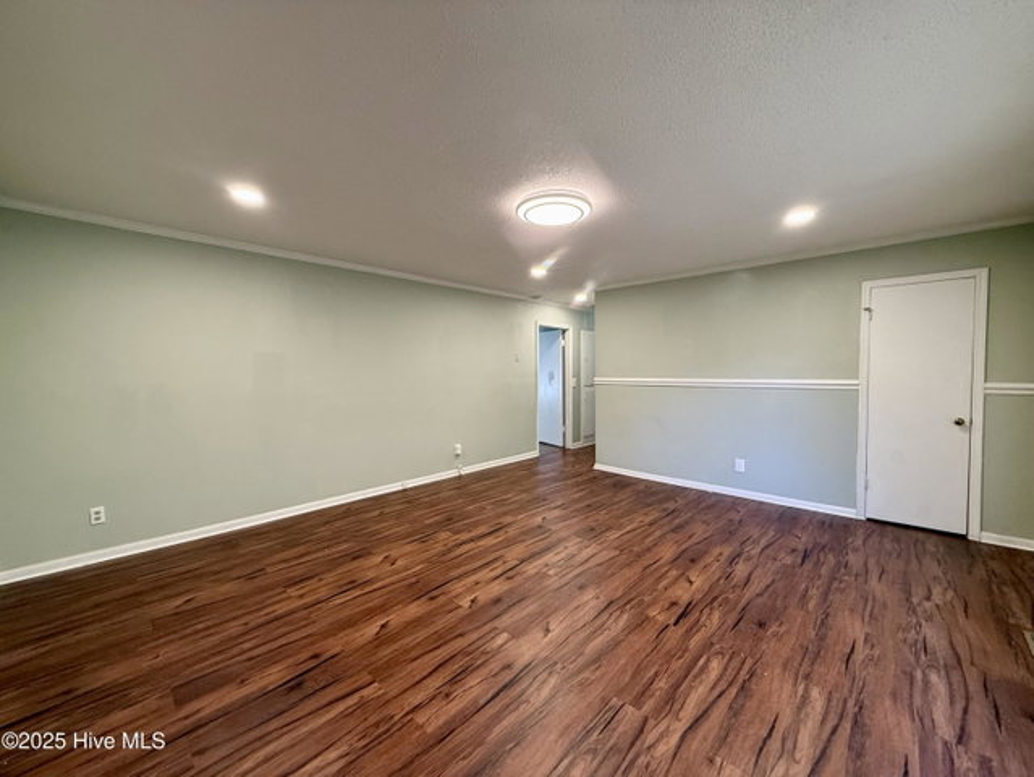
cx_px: 517
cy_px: 388
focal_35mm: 14
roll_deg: +0.4
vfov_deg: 85.7
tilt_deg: -1.6
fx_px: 418
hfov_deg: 102.0
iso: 250
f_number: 2.2
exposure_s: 1/60
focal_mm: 2.22
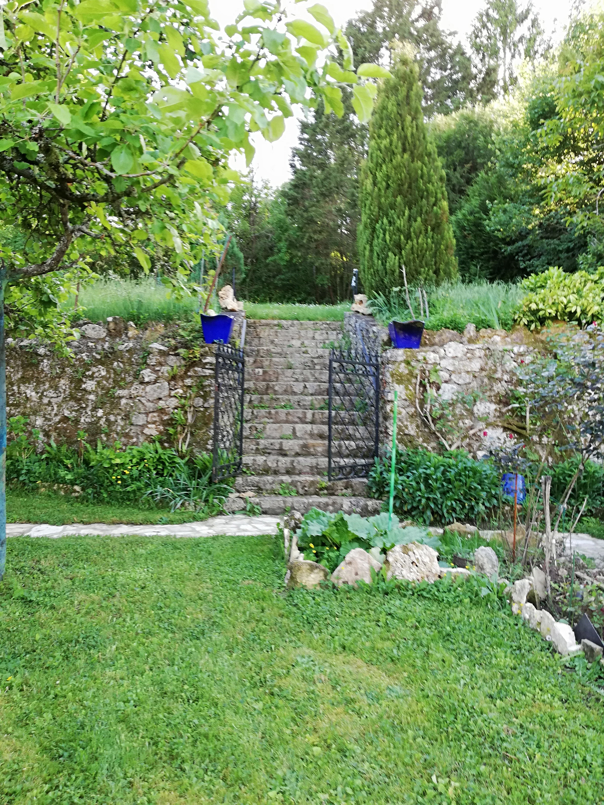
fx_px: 605
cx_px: 302
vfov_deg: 67.3
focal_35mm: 26
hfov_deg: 53.1
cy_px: 402
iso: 64
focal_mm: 3.81
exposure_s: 1/50
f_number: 2.2
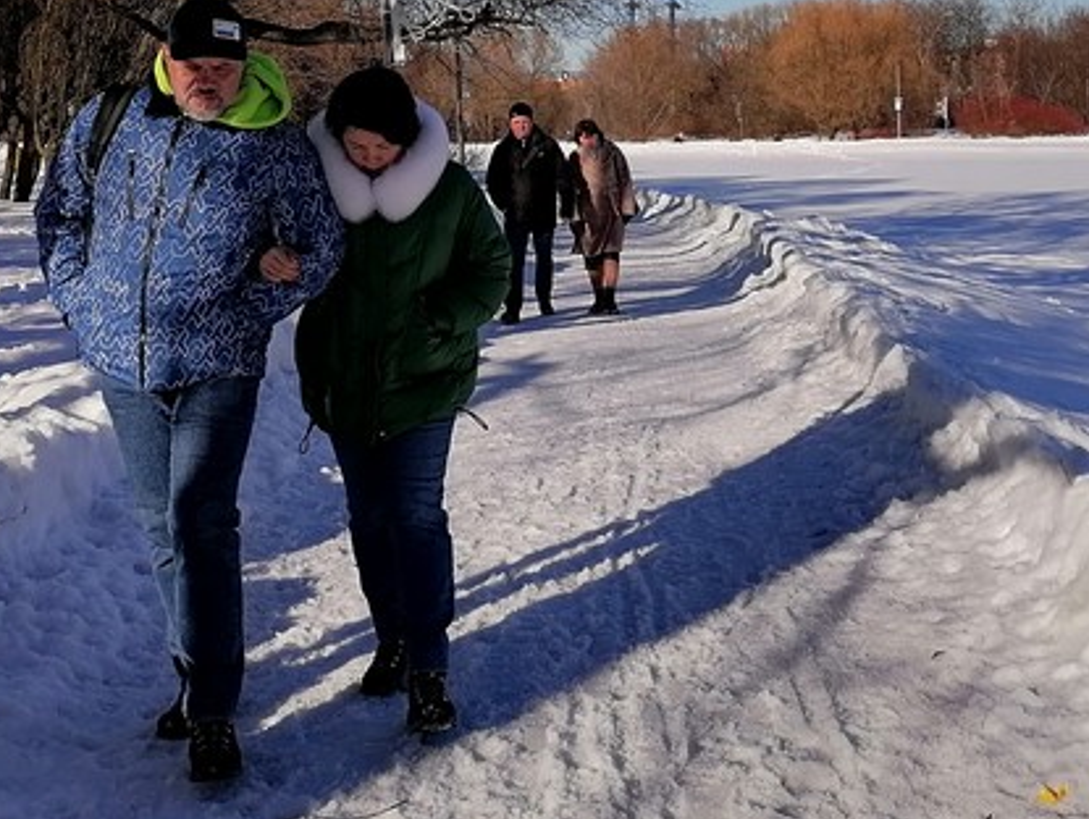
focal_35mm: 52
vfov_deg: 27.5
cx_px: 722
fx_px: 1637
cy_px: 160
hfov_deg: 36.4
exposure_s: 1/1330
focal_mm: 5.3
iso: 50
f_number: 1.8
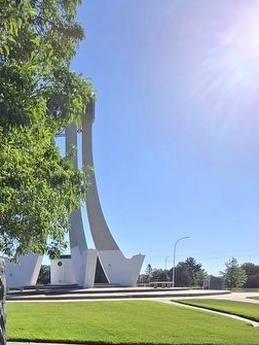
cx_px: 1
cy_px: 332
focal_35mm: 31
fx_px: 309
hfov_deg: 40.1
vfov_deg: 49.5
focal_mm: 2.2
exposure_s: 1/2308
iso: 50
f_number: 2.2
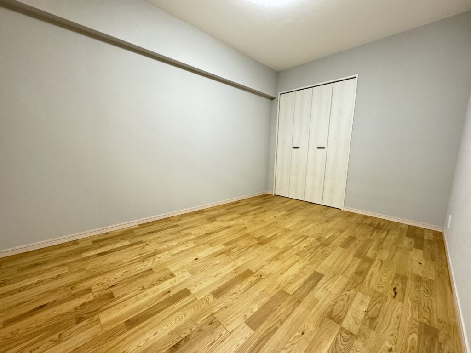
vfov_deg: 85.7
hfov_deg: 102.1
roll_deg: -1.2
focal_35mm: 14
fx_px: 190
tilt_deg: -8.1
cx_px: 236
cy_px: 176
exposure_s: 1/50
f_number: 2.2
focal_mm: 2.22
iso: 400
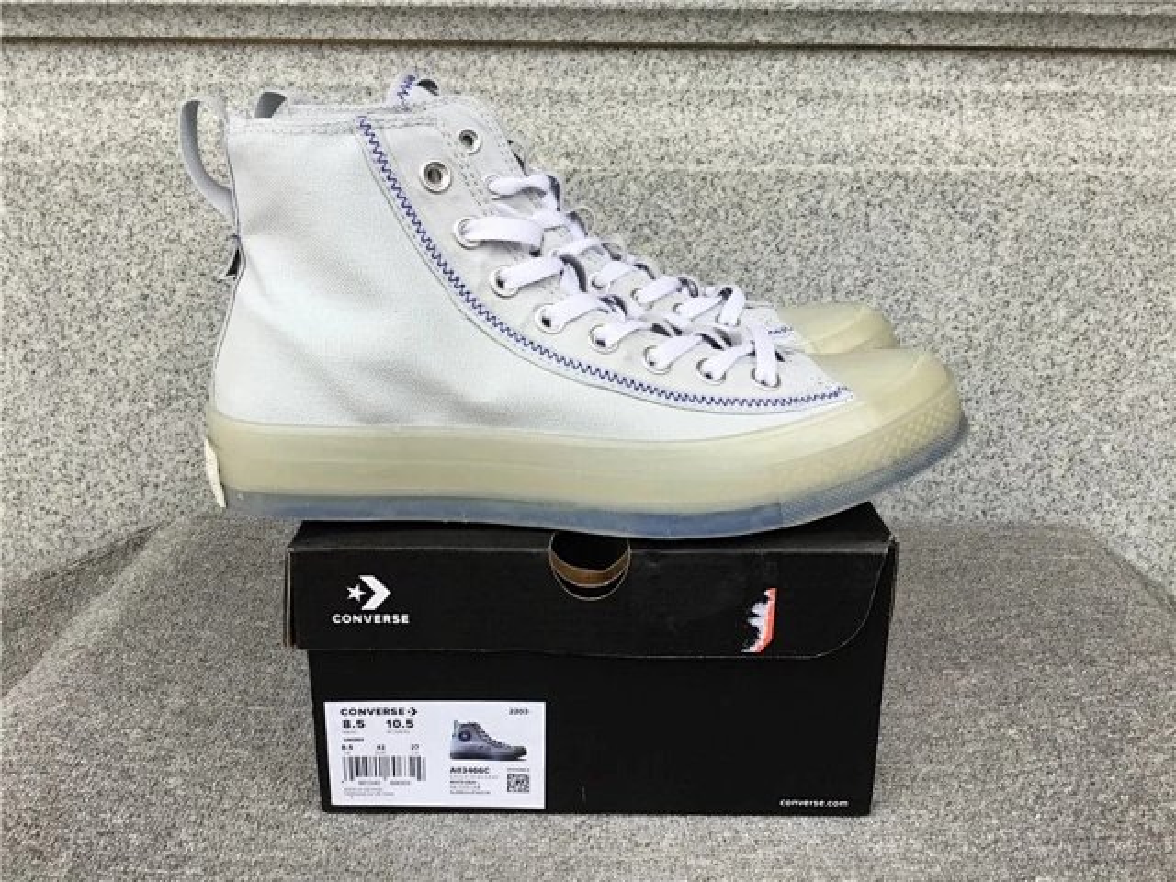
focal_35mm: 31
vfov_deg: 45.4
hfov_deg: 58.4
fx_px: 1053
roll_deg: -0.1
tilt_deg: -18.1
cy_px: 441
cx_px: 588
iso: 25
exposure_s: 1/111
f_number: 2.4
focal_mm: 3.3
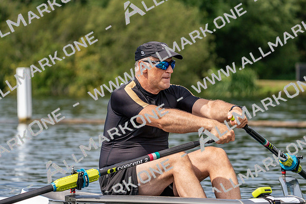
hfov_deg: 10.3
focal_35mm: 200
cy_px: 102
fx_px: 1700
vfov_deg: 6.9
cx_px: 153
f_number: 5.6
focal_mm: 200
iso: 320
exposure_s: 1/1600
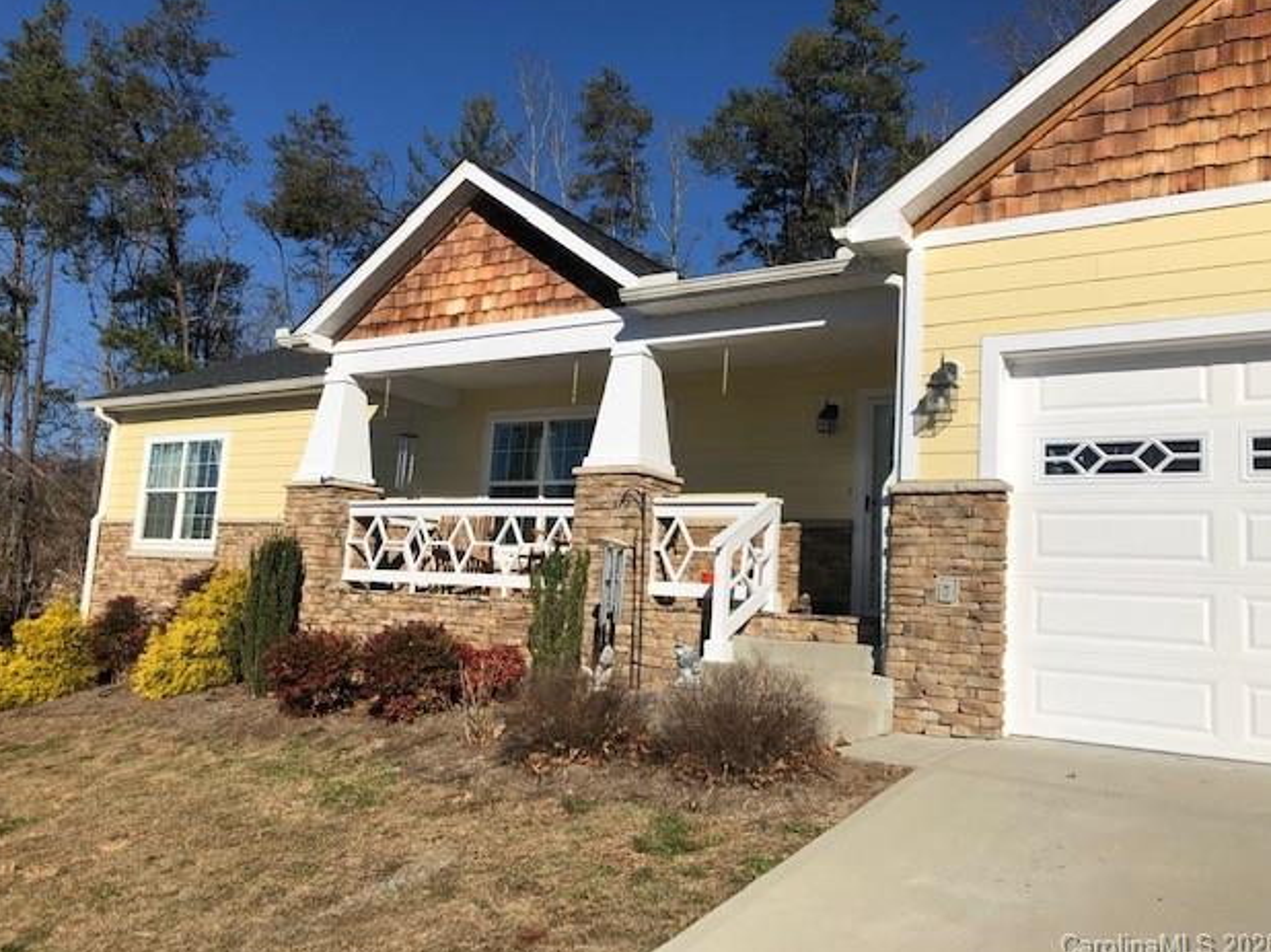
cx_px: 638
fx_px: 1064
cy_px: 471
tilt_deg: +6.6
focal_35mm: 29
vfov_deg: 48.2
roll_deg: -2.9
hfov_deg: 61.7
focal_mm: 4
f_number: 1.8
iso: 25
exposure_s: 1/4425
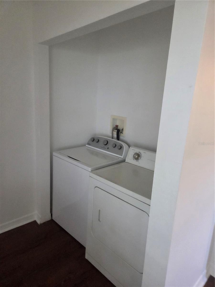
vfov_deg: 73.9
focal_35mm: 23
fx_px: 190
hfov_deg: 58.9
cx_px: 108
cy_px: 144
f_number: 1.8
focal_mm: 5.4
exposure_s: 1/120
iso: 1250
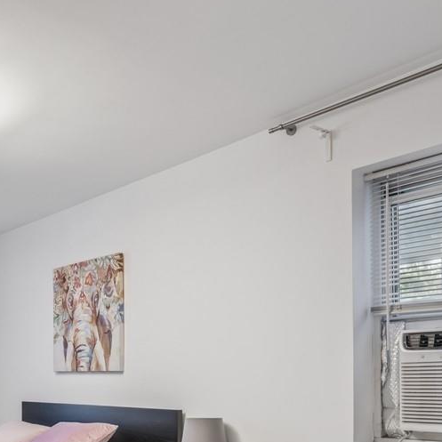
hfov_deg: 38.4
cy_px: 396
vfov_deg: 38.2
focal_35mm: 41
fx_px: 592
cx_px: 53
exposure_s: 1/5
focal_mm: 15
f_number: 14
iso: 640
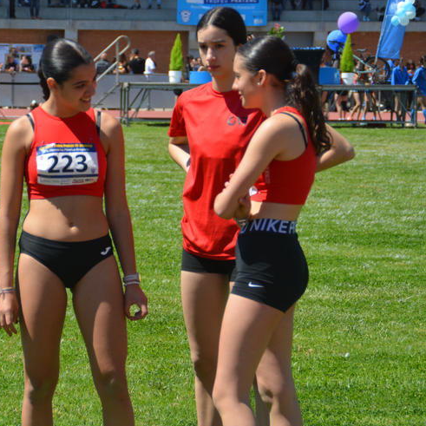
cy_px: 193
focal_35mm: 222
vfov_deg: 7.9
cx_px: 129
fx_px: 3088
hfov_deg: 7.9
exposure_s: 1/1600
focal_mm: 95
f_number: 6.3
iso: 400
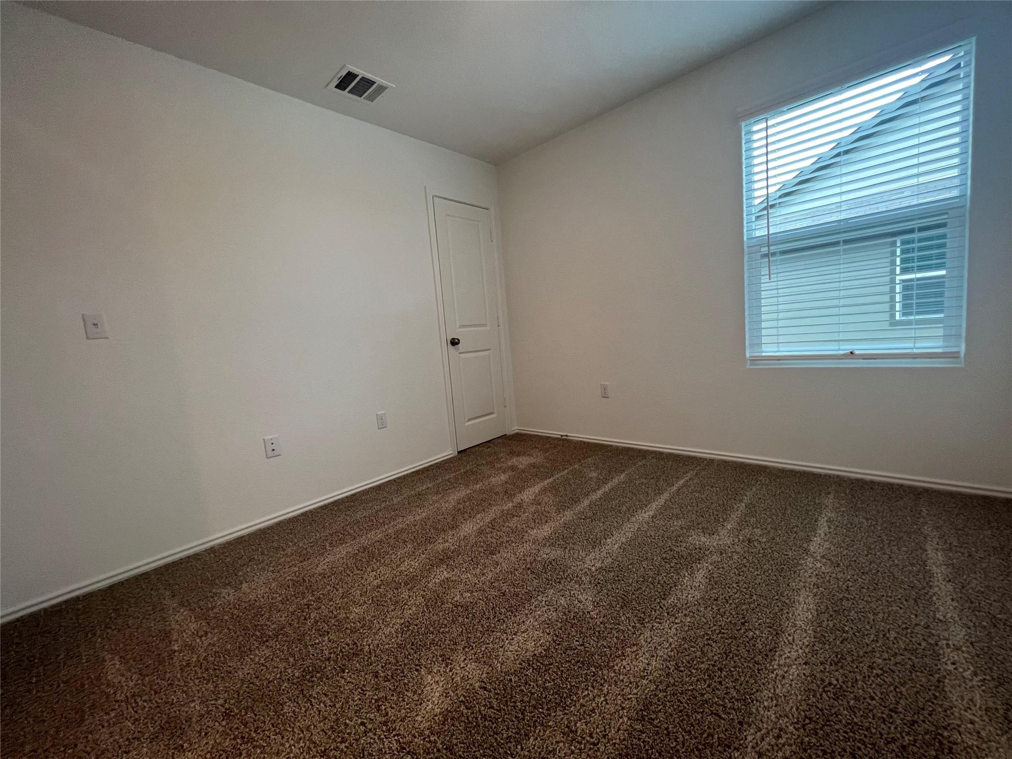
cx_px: 506
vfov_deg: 89.9
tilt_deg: -6.8
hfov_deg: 106.2
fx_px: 380
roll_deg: +5.1
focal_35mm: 13
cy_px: 380
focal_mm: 1.57
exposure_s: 1/120
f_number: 1.8
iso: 200
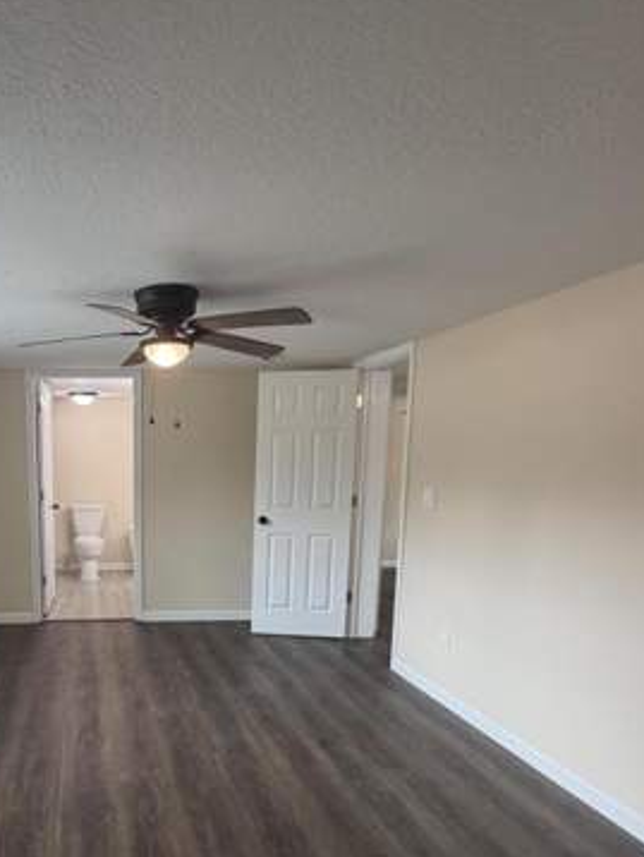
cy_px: 558
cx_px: 120
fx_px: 619
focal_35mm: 25
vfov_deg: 67.8
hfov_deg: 51.2
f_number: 2.2
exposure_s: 1/120
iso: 250
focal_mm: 2.22
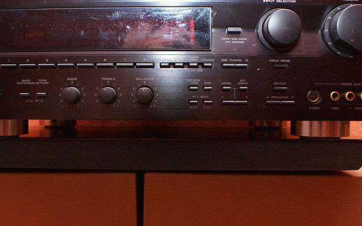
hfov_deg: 46.2
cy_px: 116
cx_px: 161
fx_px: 424
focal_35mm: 43
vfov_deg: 29.8
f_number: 5.6
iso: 400
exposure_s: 1/60
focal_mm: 18
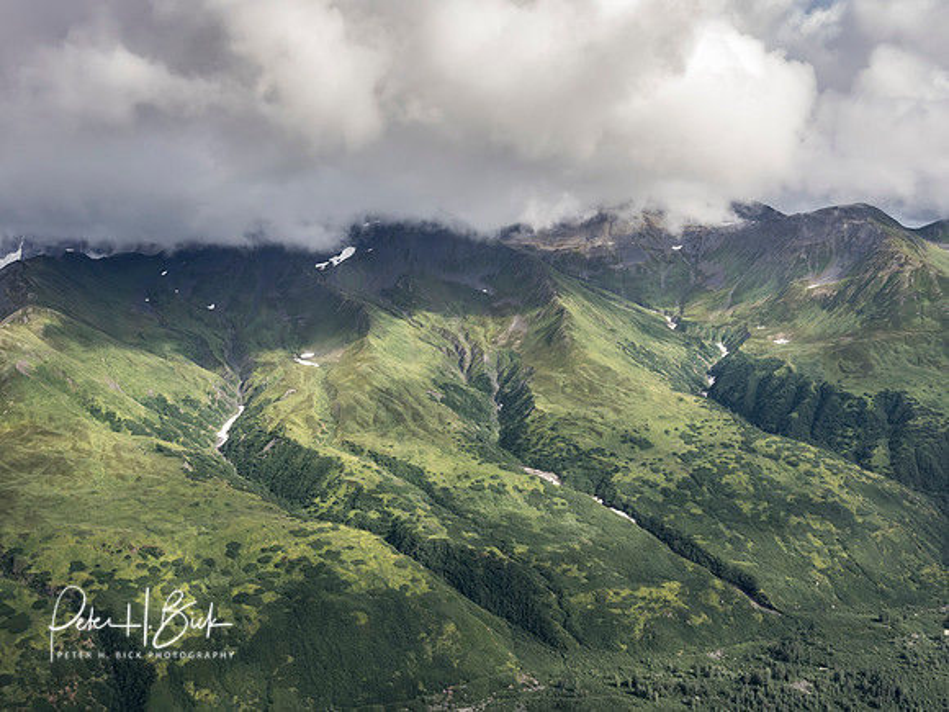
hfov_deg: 49.2
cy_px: 338
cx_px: 498
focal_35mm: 38
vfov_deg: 37.9
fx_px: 1036
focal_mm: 18
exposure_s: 1/1000
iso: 400
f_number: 5
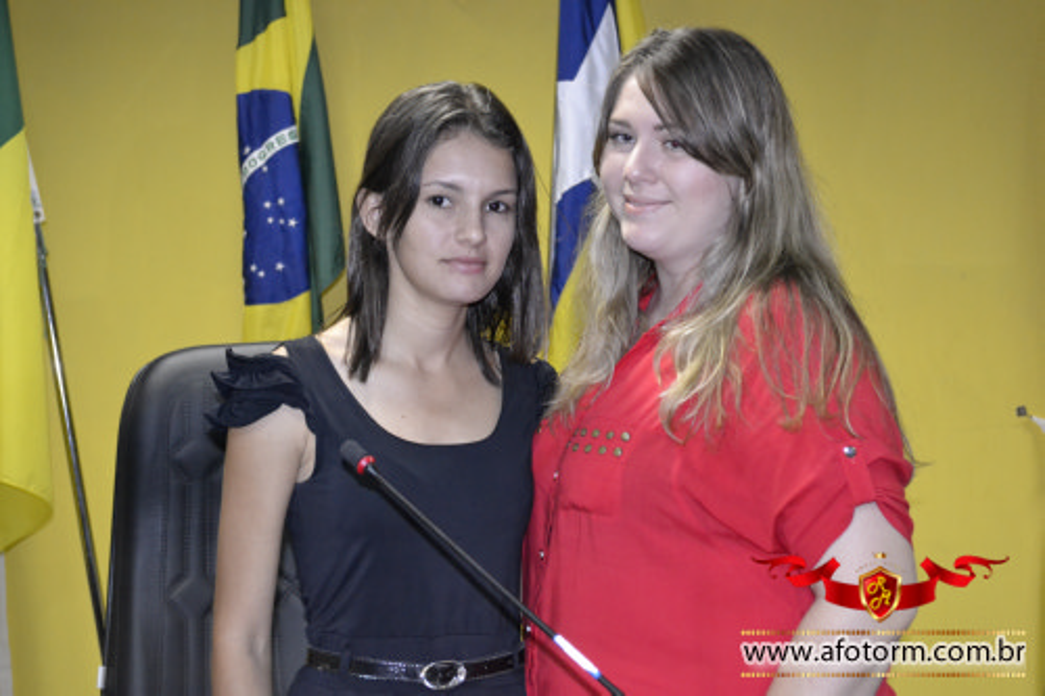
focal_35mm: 57
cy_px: 348
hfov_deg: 35.1
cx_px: 522
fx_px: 1654
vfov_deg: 23.8
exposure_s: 1/60
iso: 3200
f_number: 5
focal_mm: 38
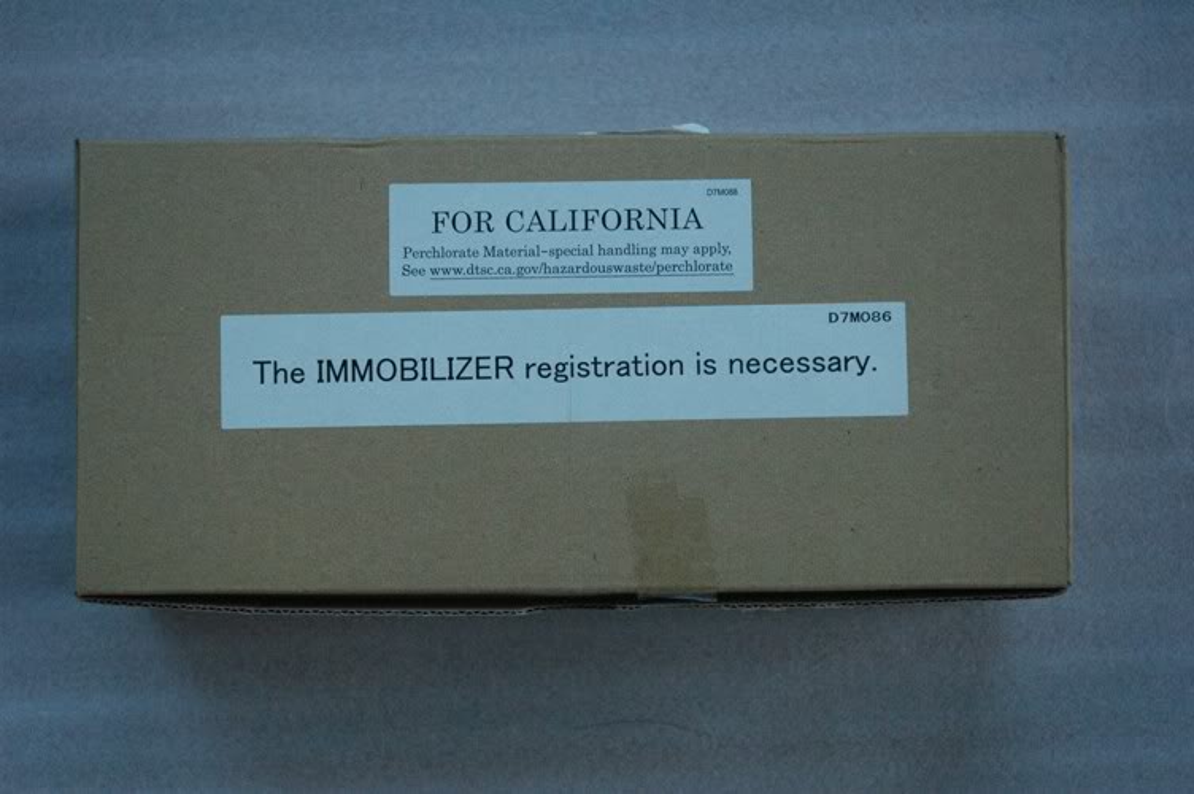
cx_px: 597
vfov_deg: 18.1
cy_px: 397
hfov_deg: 27.0
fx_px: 2485
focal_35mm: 75
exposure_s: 1/30
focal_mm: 50
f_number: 5.6
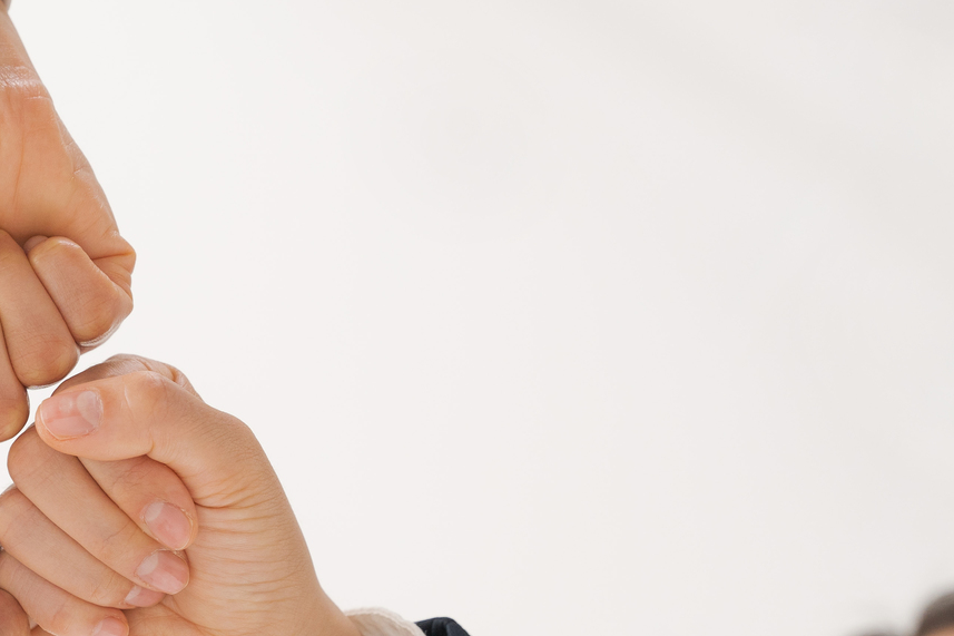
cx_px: 56
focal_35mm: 113
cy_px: 531
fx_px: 2992
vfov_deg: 12.1
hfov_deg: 17.8
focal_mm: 48.4
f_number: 4
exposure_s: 1/160
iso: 400
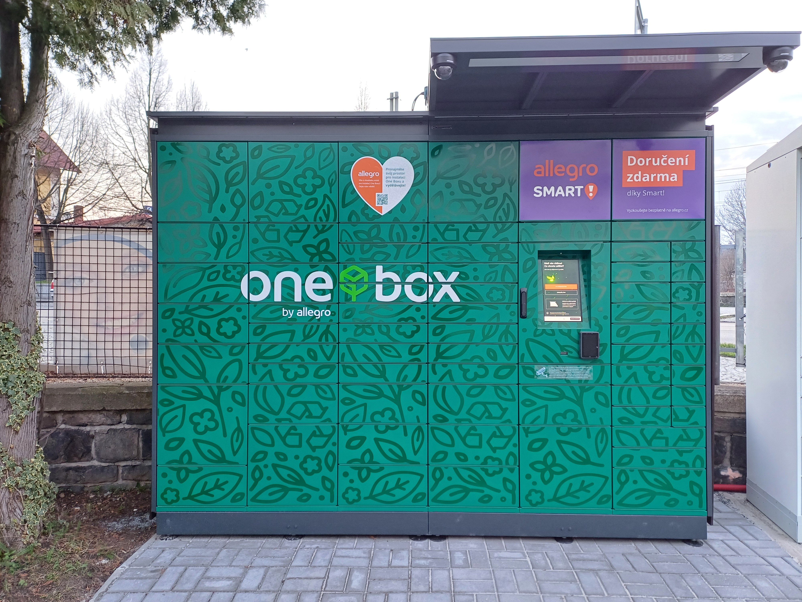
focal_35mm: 25
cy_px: 301
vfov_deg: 54.9
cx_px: 401
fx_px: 579
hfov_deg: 69.4
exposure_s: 1/50
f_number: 1.8
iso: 80
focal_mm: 4.65
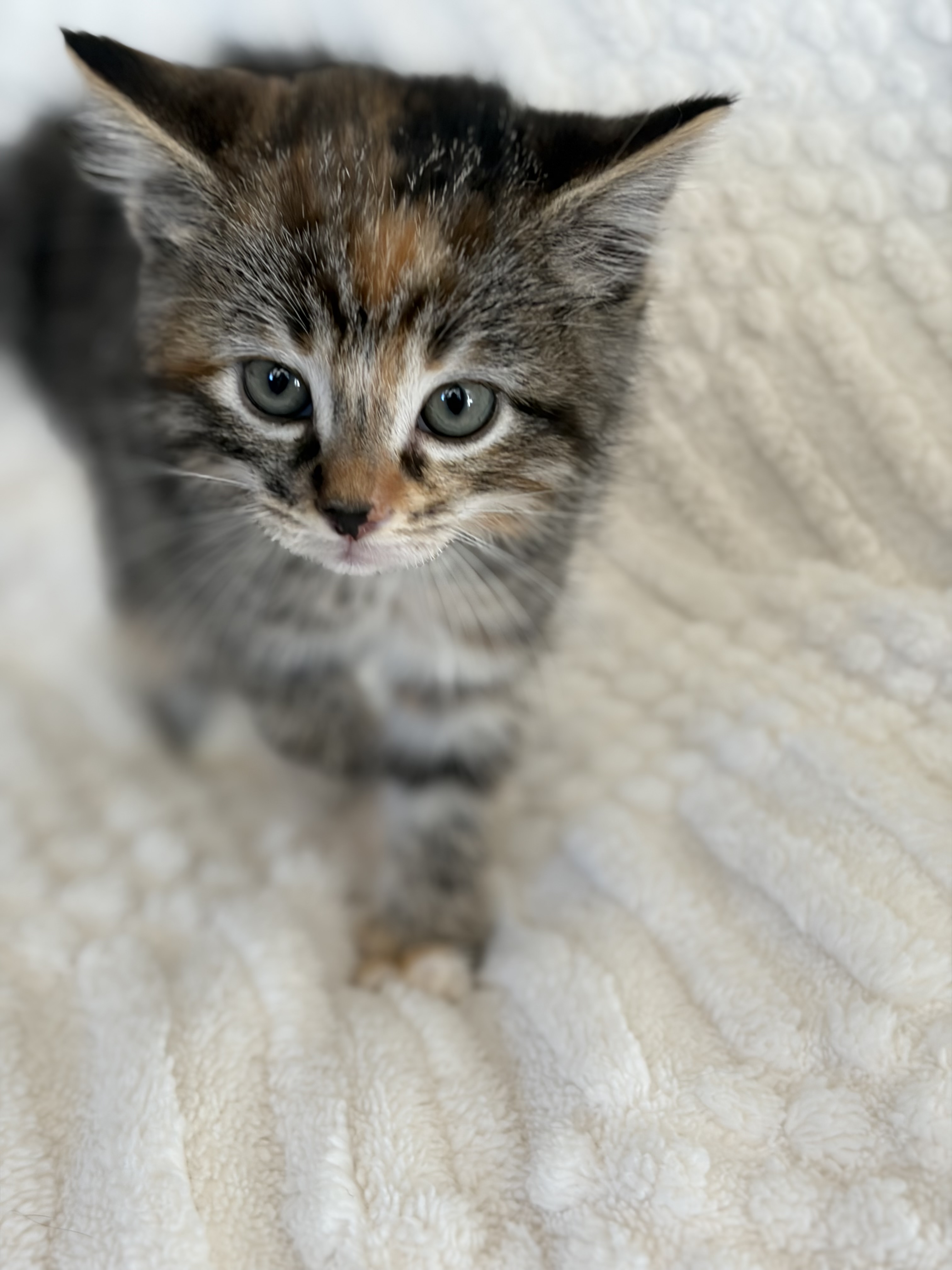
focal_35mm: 52
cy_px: 635
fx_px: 1907
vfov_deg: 36.8
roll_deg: +1.2
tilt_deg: -19.8
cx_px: 476
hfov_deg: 28.0
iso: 50
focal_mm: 5.96
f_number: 1.6
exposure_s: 1/66
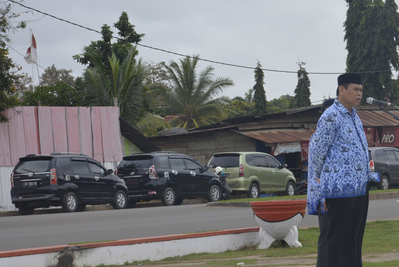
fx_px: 2206
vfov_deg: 6.9
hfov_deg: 10.3
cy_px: 158
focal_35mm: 199
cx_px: 341
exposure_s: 1/250
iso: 200
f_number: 8
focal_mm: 75
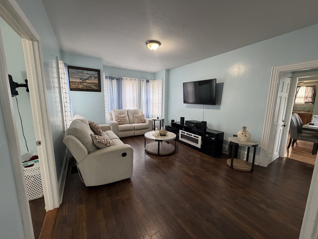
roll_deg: -0.1
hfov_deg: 102.1
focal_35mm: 14
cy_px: 120
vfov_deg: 85.7
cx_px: 159
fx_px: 129
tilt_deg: -8.9
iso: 320
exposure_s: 1/60
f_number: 2.2
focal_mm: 2.22
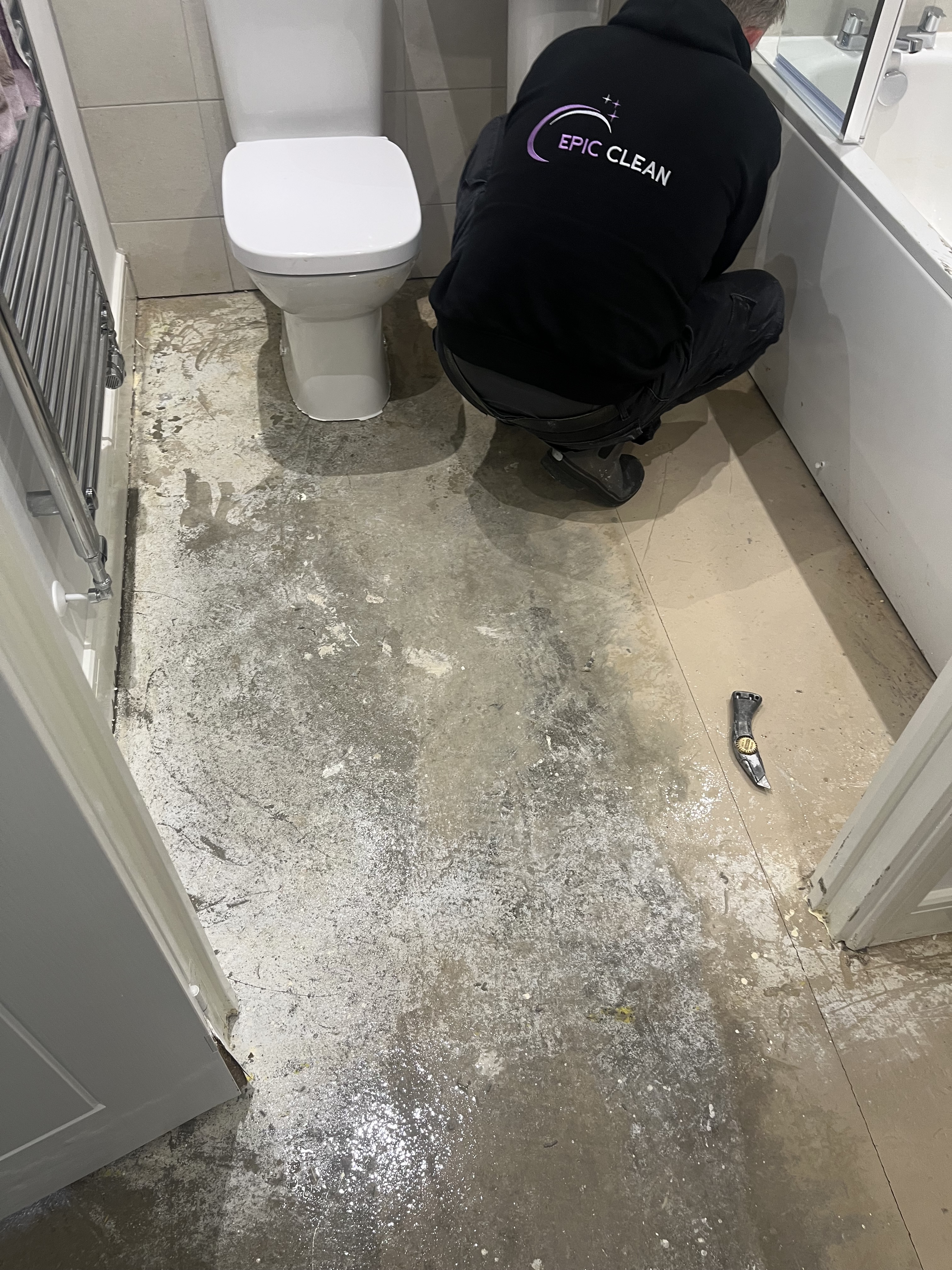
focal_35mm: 26
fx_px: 953
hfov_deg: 53.1
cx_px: 476
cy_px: 635
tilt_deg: -51.6
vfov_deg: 67.3
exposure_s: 1/50
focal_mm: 5.1
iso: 80
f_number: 1.6
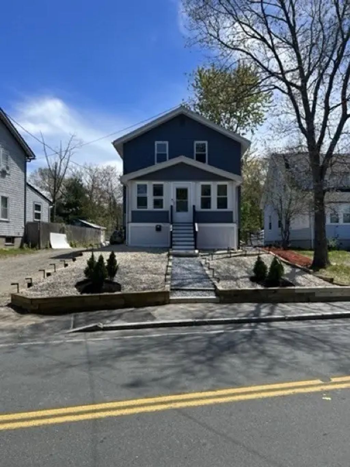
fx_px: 350
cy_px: 234
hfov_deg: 53.1
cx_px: 175
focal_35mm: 26
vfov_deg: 67.3
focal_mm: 5.7
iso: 50
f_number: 1.5
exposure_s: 1/2695
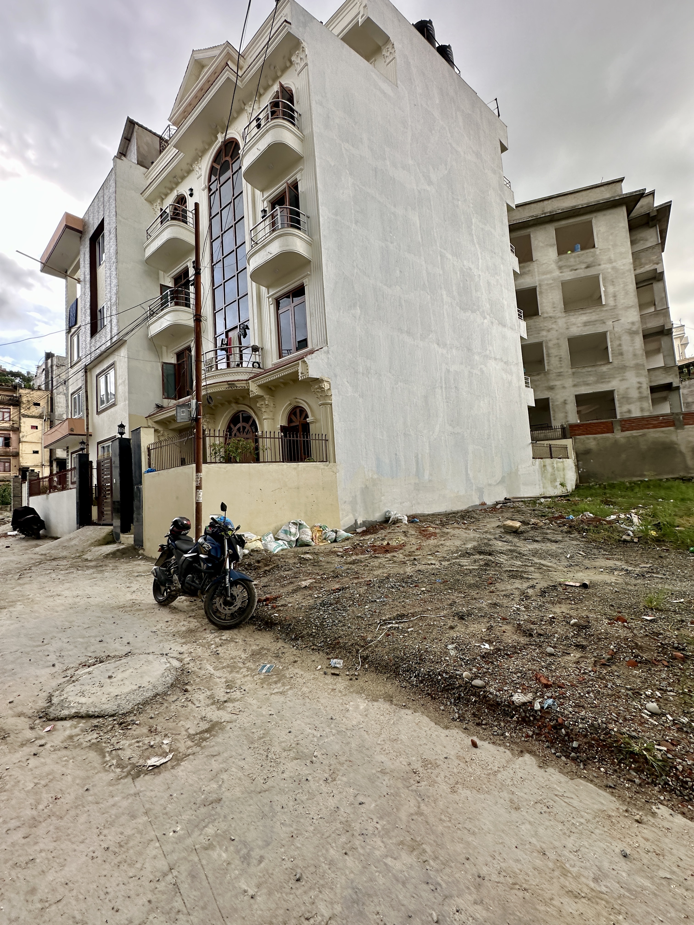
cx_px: 347
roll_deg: +3.1
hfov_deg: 85.7
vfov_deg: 102.1
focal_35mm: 14
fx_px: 374
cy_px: 462
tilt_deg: +7.2
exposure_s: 1/200
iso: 40
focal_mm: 2.22
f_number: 2.2
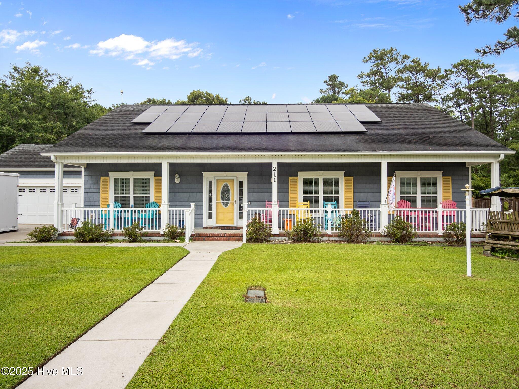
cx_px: 260
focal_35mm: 24
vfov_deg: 56.8
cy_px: 194
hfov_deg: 71.6
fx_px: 360
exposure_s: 1/400
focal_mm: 12
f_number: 5.6
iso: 200
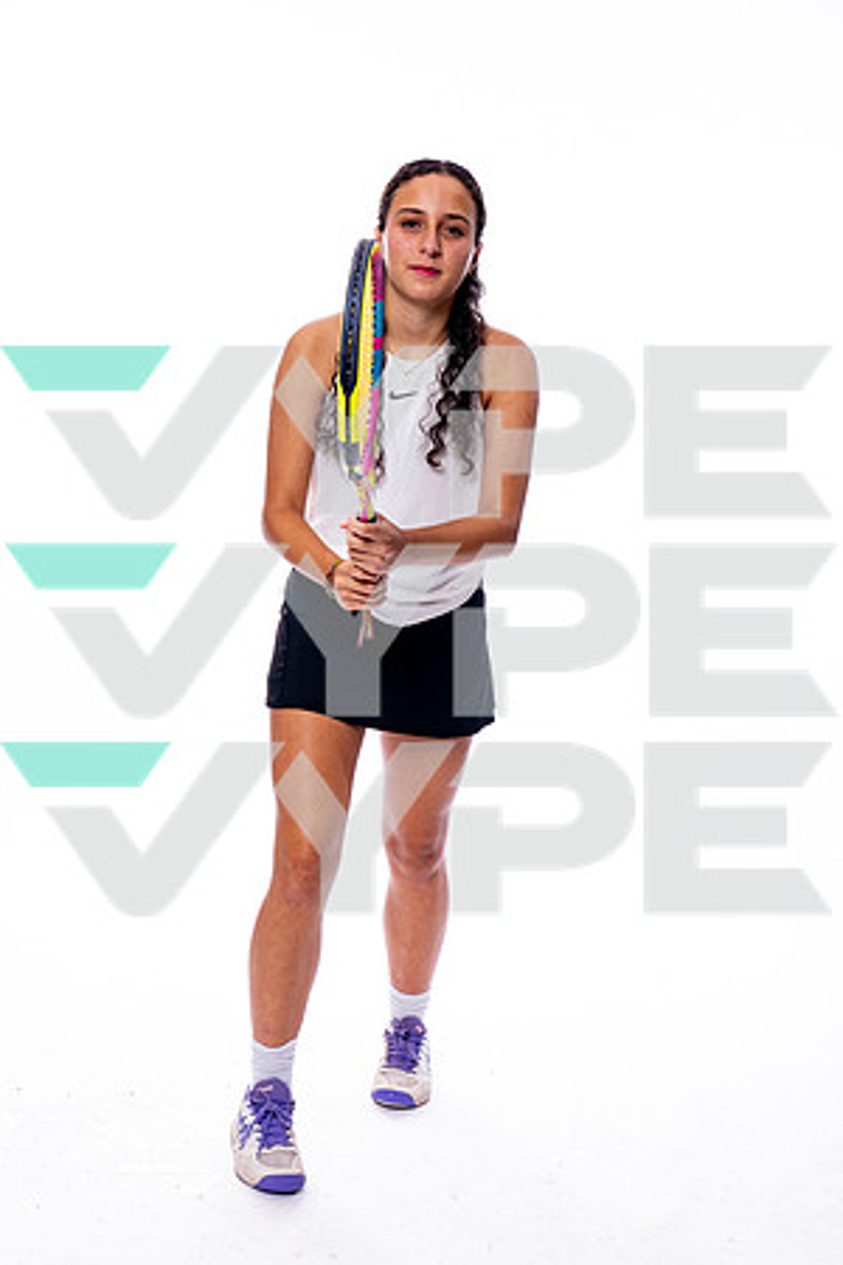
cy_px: 632
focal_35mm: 54
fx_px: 1897
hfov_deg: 25.1
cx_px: 422
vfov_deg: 36.9
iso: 400
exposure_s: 1/250
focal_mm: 54
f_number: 8
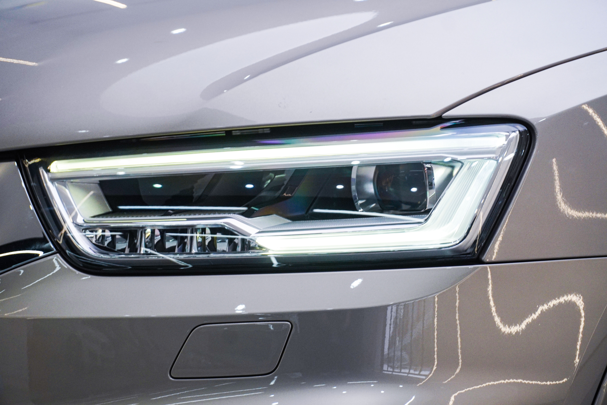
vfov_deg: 18.2
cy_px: 202
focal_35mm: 75
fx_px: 1264
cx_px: 304
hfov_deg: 27.0
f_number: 6.3
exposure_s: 1/80
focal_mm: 50
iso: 640
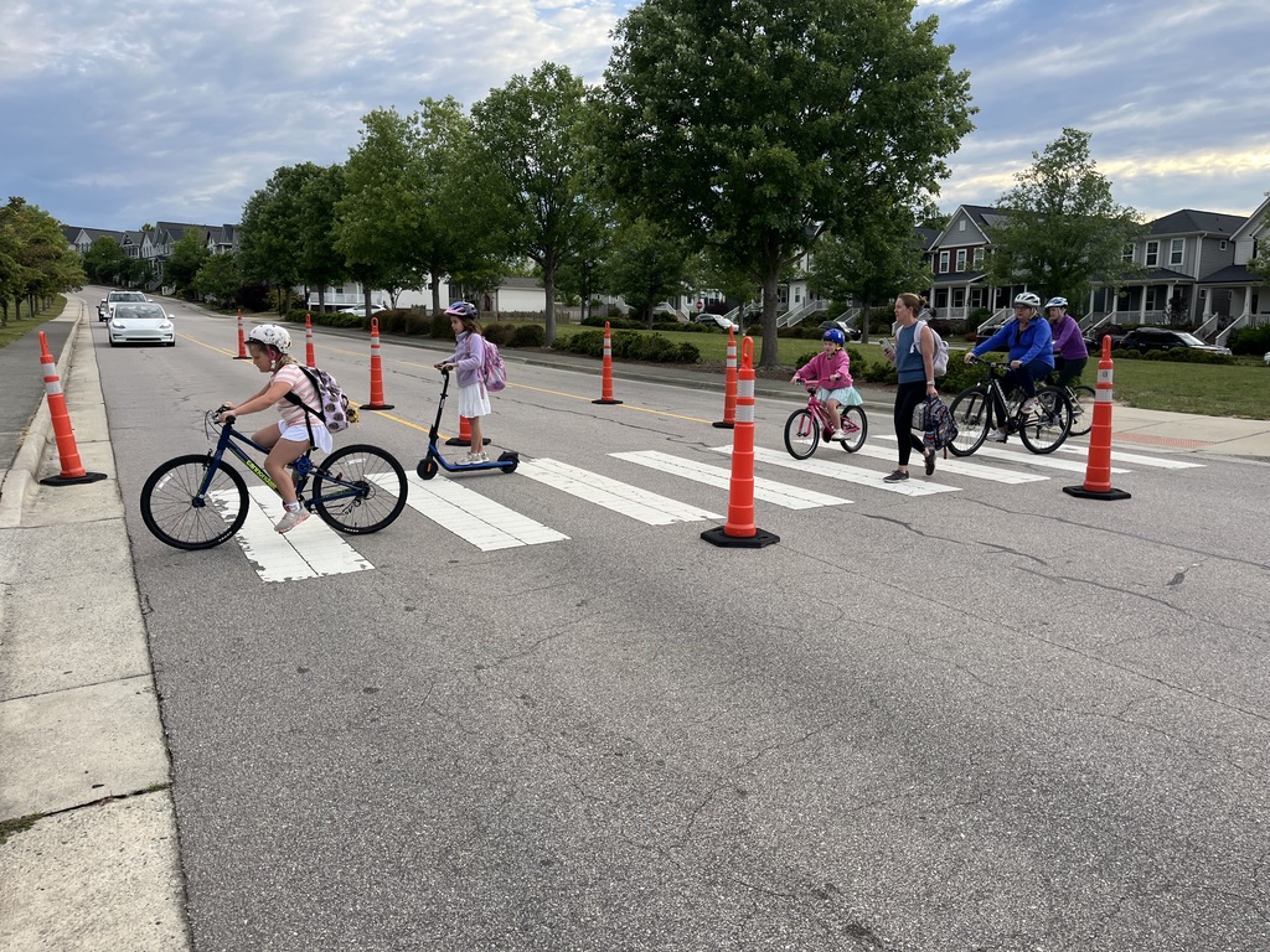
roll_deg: -1.7
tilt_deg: -9.1
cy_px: 476
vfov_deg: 53.1
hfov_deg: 67.3
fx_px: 954
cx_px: 635
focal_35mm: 26
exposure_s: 1/761
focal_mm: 5.1
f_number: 1.6
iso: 50
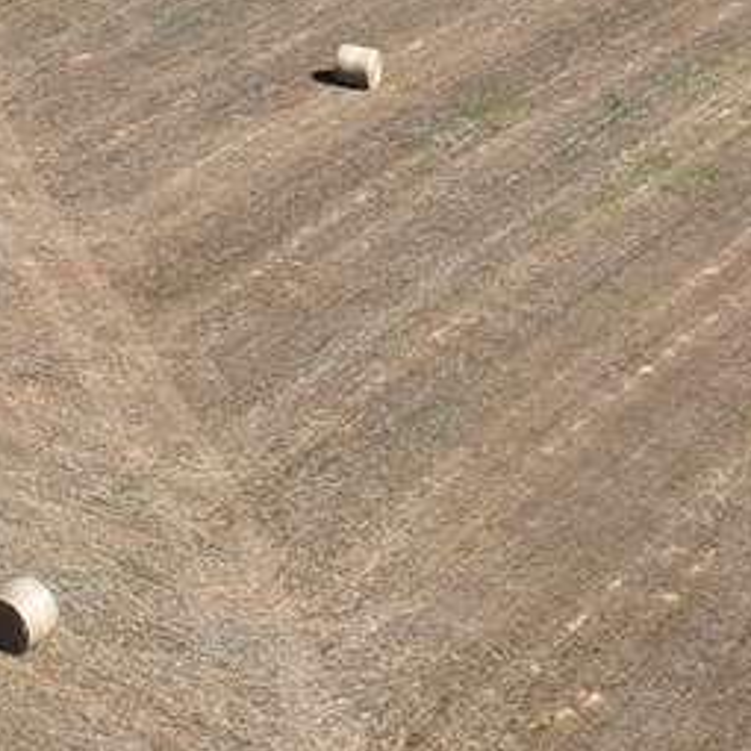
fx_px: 2945
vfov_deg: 13.8
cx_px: -411
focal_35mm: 120
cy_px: -315
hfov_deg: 13.6
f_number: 3.5
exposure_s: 1/60
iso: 100
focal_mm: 12.29
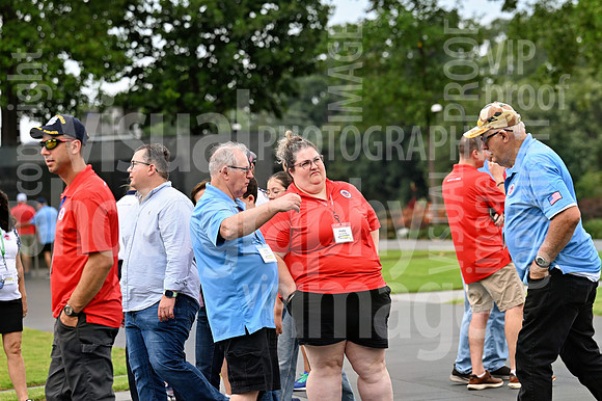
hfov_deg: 11.0
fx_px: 3125
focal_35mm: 187
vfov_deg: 7.3
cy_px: 200
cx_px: 301
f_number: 4
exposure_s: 1/320
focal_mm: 125
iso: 100
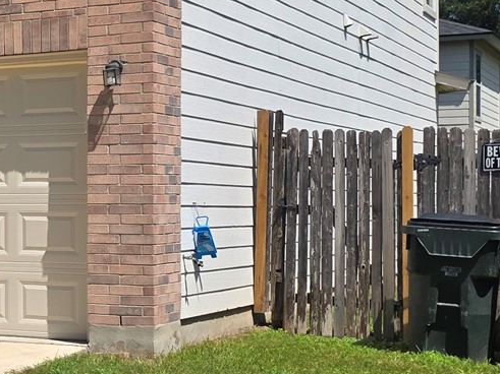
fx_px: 1386
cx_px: -182
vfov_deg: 15.4
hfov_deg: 18.7
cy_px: 202
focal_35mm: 96
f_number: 1.7
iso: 64
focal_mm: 6.3
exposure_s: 1/7944
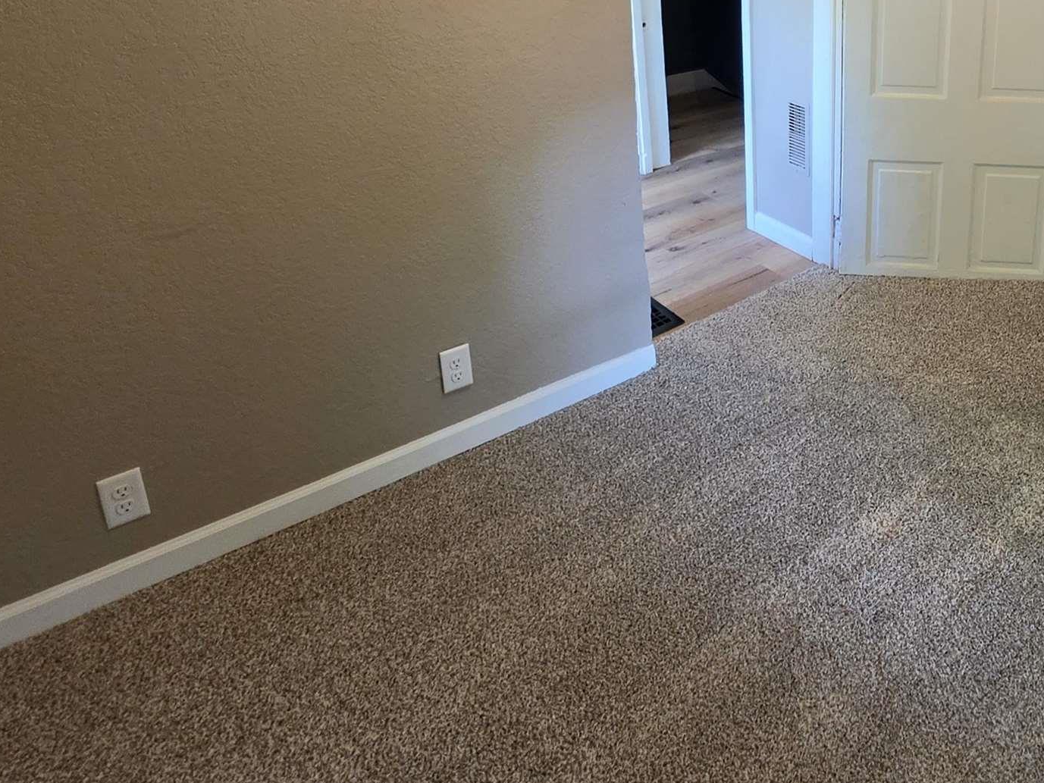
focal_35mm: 29
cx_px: 842
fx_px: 875
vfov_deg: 44.9
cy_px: 115
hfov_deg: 56.9
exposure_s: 1/60
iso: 200
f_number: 1.9
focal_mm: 2.2
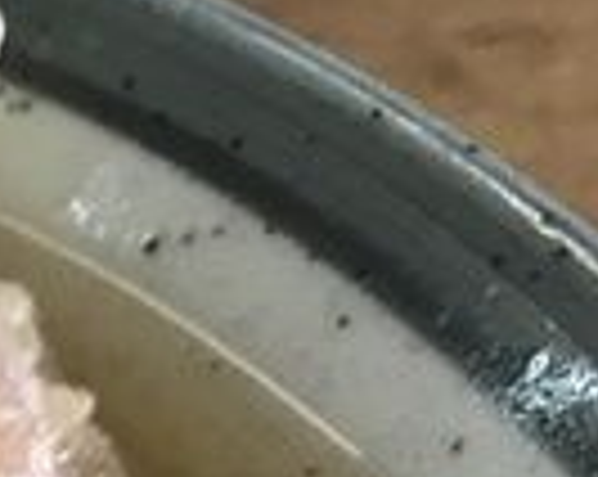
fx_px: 2969
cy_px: 1177
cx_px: -942
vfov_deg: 8.4
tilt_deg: -54.1
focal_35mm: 168
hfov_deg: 9.8
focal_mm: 3.99
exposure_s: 1/30
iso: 32
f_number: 1.8
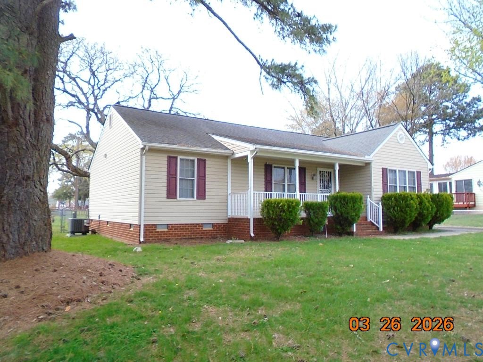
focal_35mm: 26
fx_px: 363
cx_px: 242
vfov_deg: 53.1
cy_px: 181
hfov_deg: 67.3
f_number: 3.2
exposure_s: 1/640
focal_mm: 4.6
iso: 400
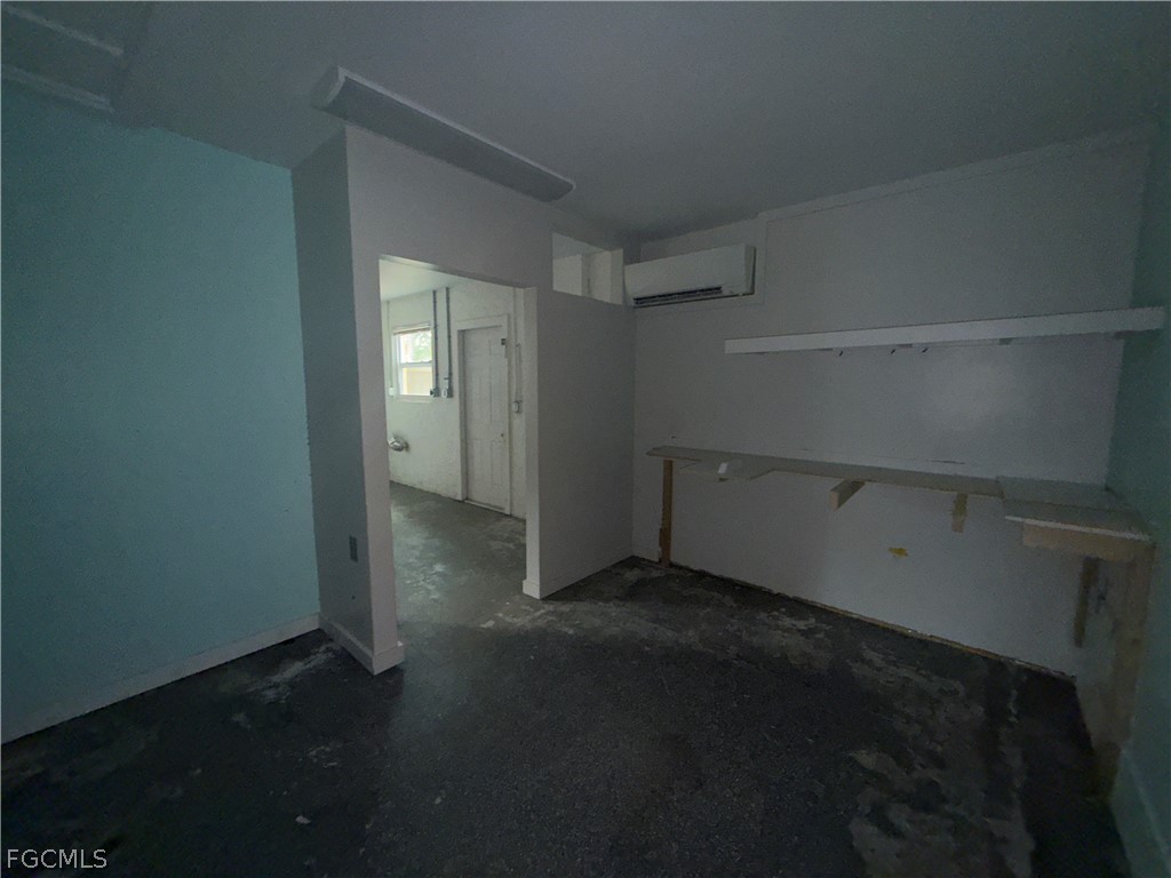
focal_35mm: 14
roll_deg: -1.4
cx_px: 586
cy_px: 439
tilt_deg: -7.2
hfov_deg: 102.1
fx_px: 474
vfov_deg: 85.7
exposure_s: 1/60
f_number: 2.2
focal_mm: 2.22
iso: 160
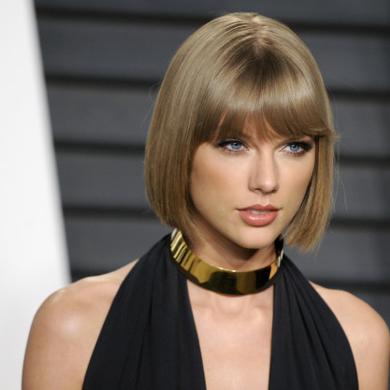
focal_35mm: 257
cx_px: 228
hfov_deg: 6.8
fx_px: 3276
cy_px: 195
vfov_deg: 6.8
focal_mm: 200
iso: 1600
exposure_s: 1/320
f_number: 5.6
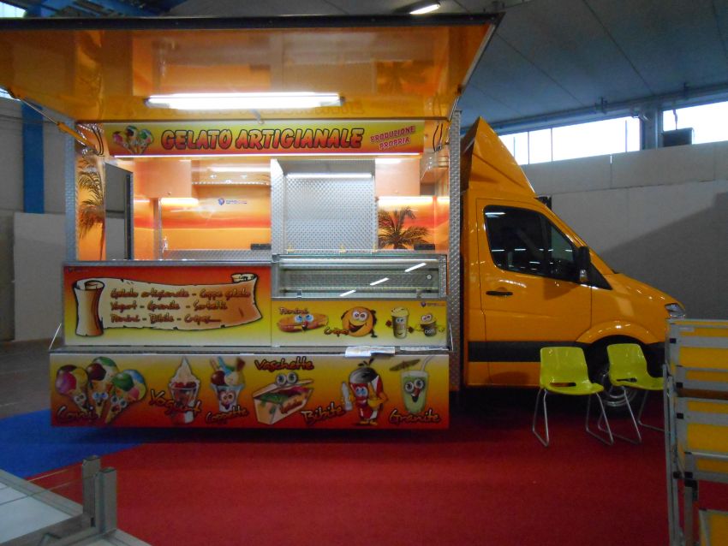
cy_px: 273
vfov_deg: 53.1
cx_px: 364
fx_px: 547
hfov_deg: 67.3
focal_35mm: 26
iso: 800
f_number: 3.5
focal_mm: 4.6
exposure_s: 1/125
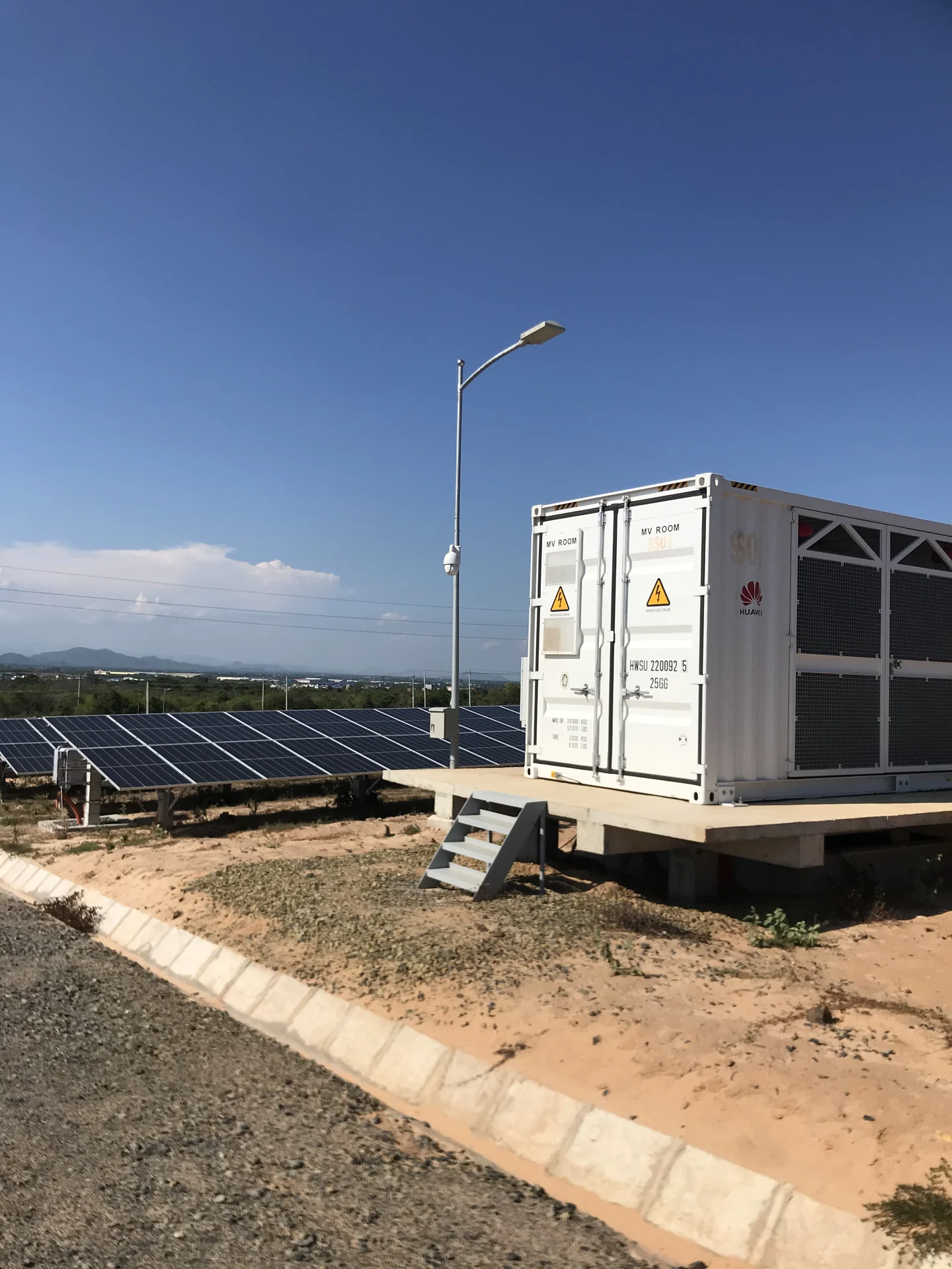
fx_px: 1027
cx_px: 476
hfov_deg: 49.7
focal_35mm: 28
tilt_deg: +5.1
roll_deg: -1.8
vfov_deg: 63.4
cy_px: 634
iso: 20
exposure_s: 1/4808
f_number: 1.8
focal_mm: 3.99
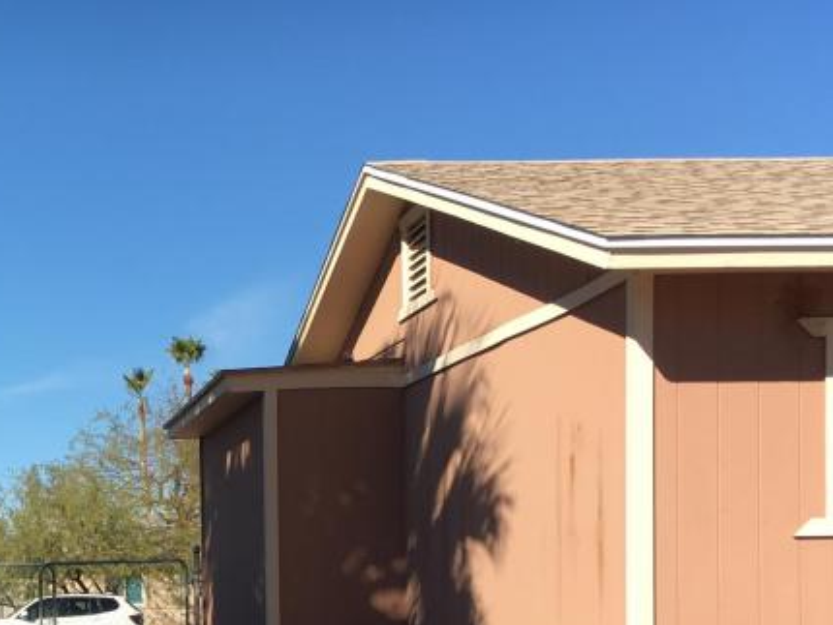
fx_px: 1661
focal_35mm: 69
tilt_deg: -0.4
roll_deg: +0.5
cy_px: 644
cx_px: 4
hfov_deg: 26.7
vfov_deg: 20.6
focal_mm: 4.15
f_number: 2.2
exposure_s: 1/1131
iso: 25
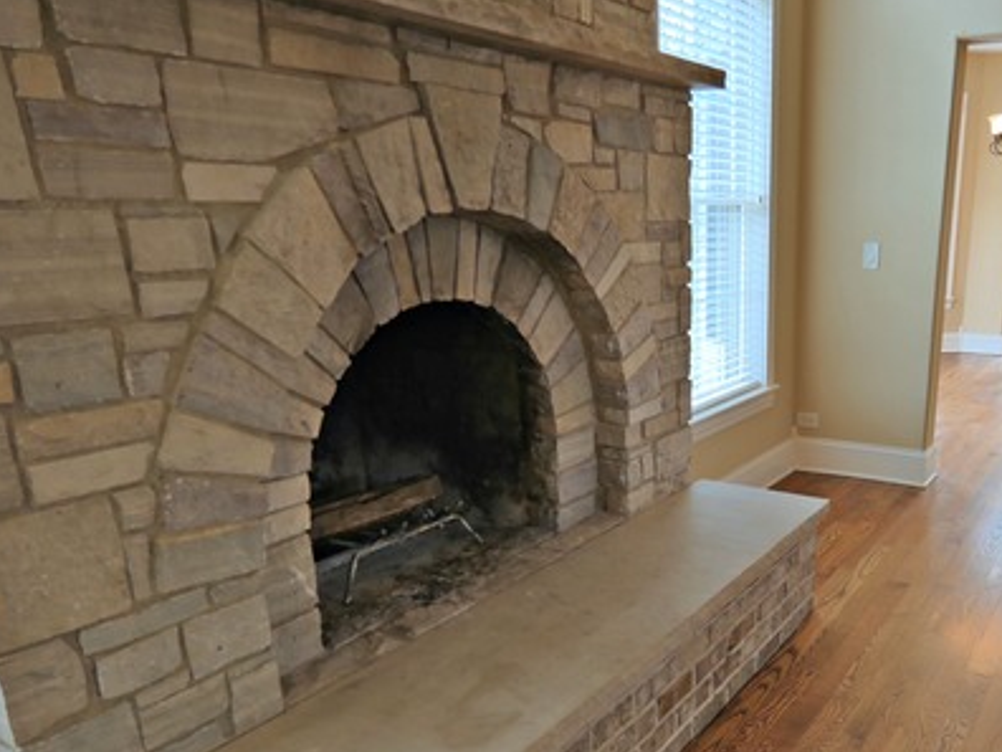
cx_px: 701
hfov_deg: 61.2
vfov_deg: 49.1
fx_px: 810
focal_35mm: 28
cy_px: 487
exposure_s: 1/60
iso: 200
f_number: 4
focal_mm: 12
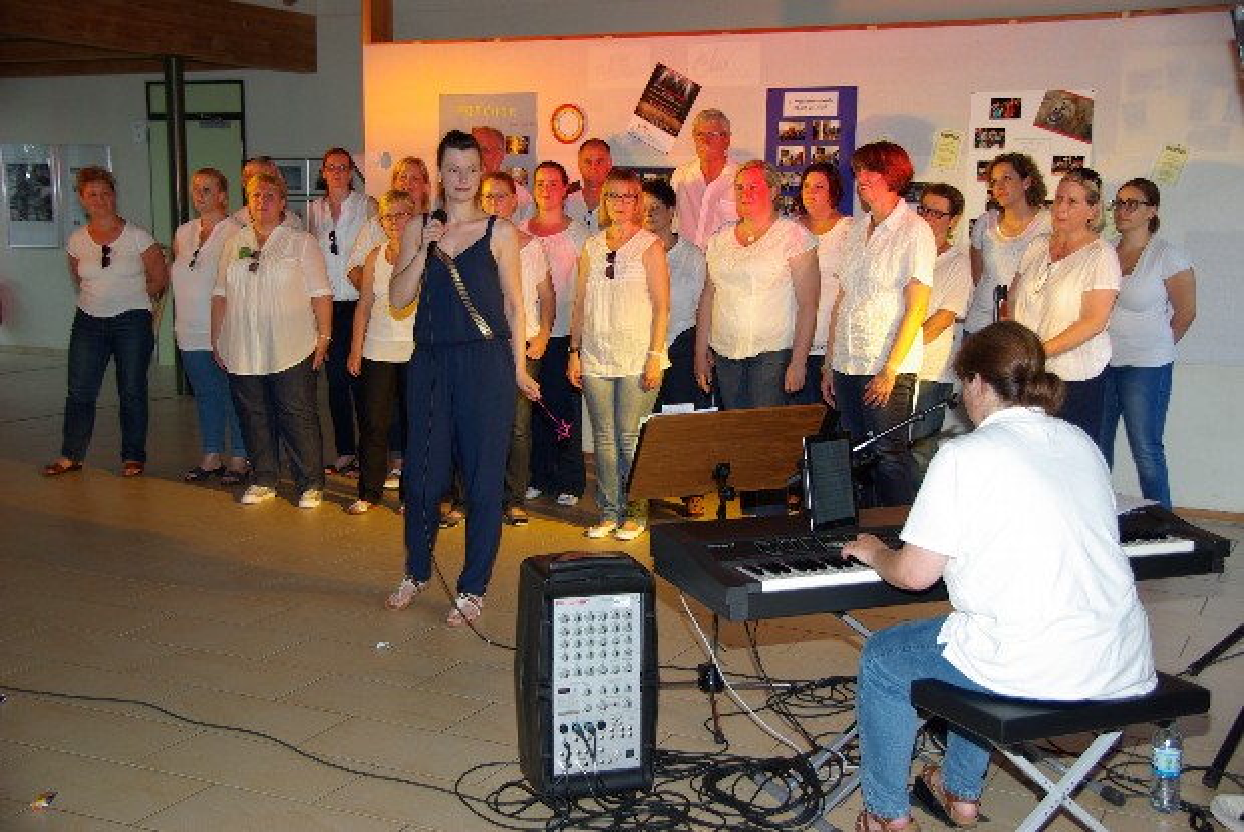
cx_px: 622
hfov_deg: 45.4
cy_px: 416
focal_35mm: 43
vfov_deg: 31.3
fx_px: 1488
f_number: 4
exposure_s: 1/45
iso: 200
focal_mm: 29.38
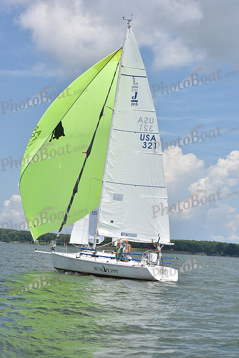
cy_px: 179
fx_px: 697
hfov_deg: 19.5
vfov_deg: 28.8
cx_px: 120
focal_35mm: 70
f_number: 10
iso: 320
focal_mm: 70
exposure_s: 1/1000
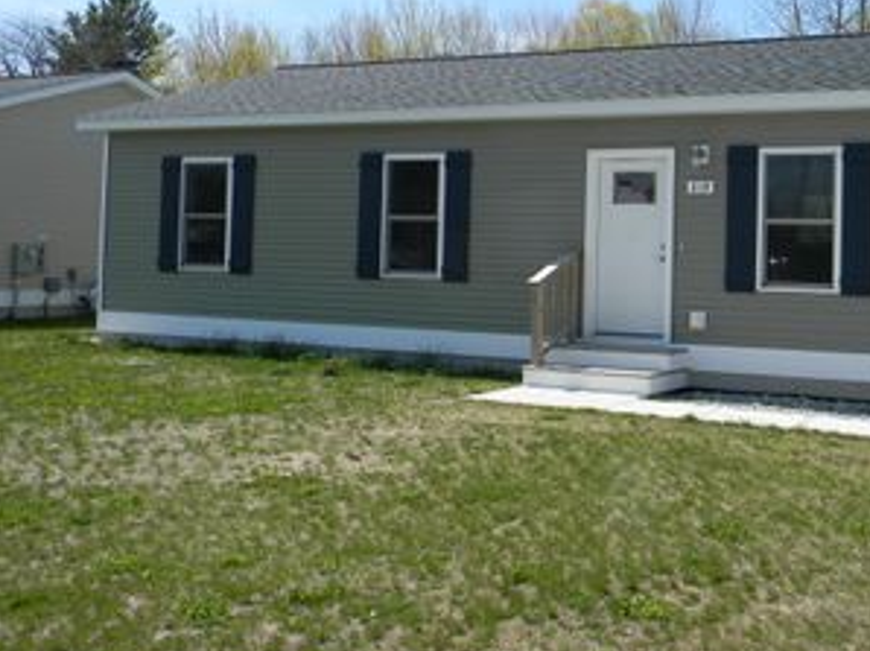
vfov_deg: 30.6
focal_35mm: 47
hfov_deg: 39.6
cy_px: 206
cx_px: 634
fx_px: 1180
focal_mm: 5
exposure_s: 1/835
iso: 80
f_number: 3.5
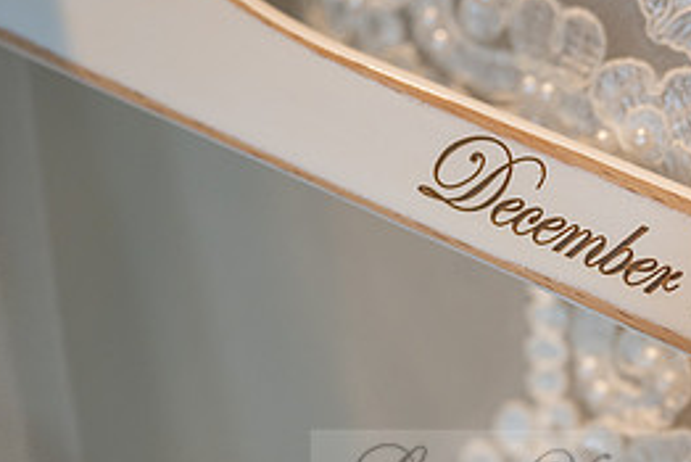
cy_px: 492
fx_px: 2977
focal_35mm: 155
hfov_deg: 13.2
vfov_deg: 8.8
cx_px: 541
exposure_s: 1/100
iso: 250
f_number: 2.8
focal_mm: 70
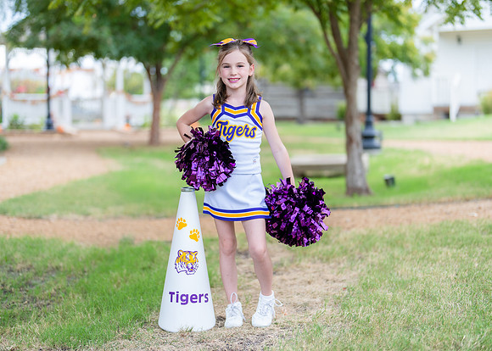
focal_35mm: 56
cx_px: 246
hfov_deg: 35.2
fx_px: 777
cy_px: 176
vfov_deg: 25.5
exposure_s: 1/500
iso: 160
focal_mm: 50
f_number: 1.2
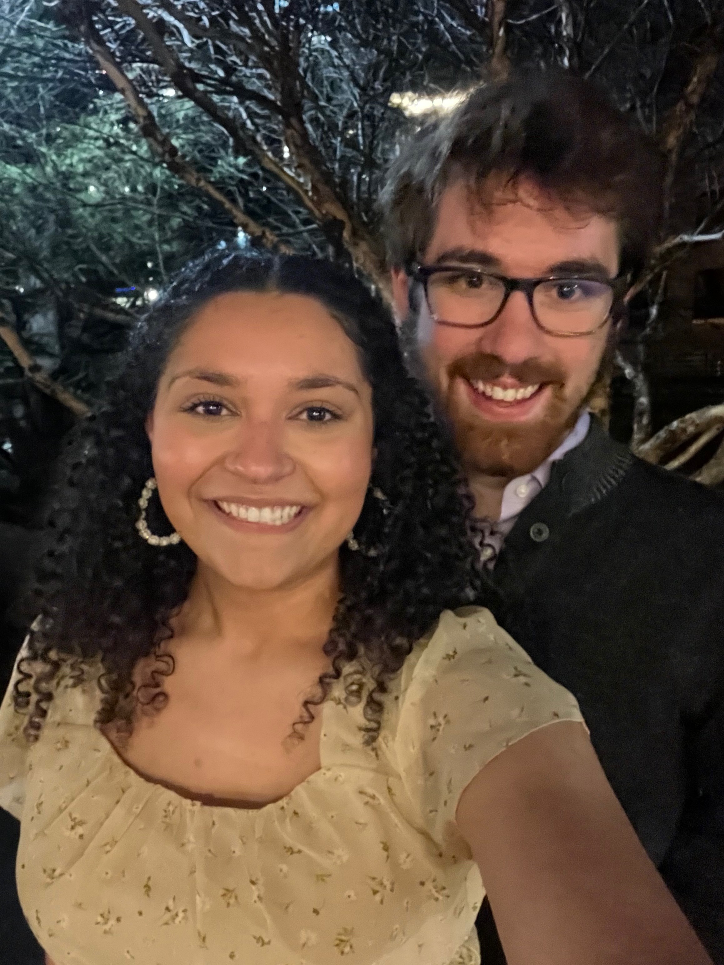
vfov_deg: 60.0
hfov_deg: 46.8
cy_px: 482
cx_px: 362
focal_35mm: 30
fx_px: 837
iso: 2000
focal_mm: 2.71
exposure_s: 1/15
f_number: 2.2
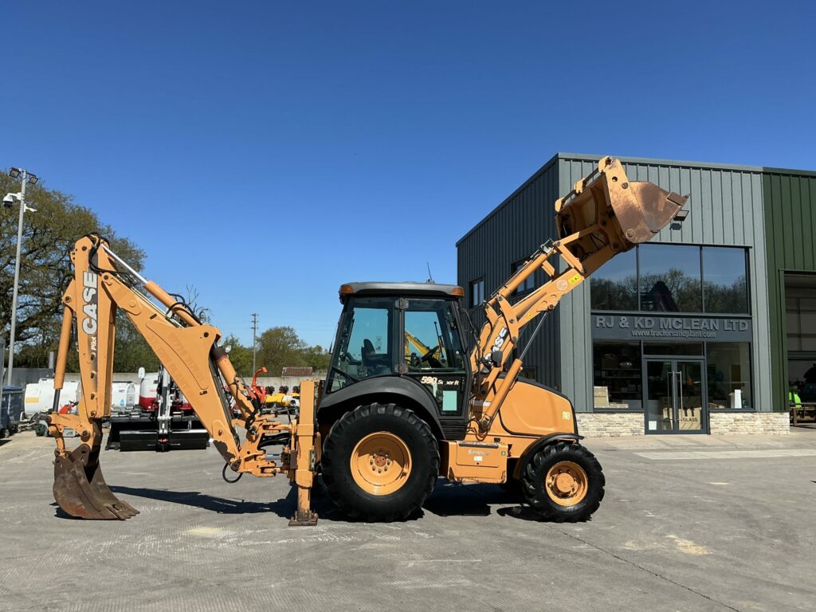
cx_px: 408
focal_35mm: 28
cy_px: 306
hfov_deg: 63.4
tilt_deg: +7.2
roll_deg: -1.6
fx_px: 660
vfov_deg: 49.7
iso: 25
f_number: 1.8
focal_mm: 3
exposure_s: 1/2227
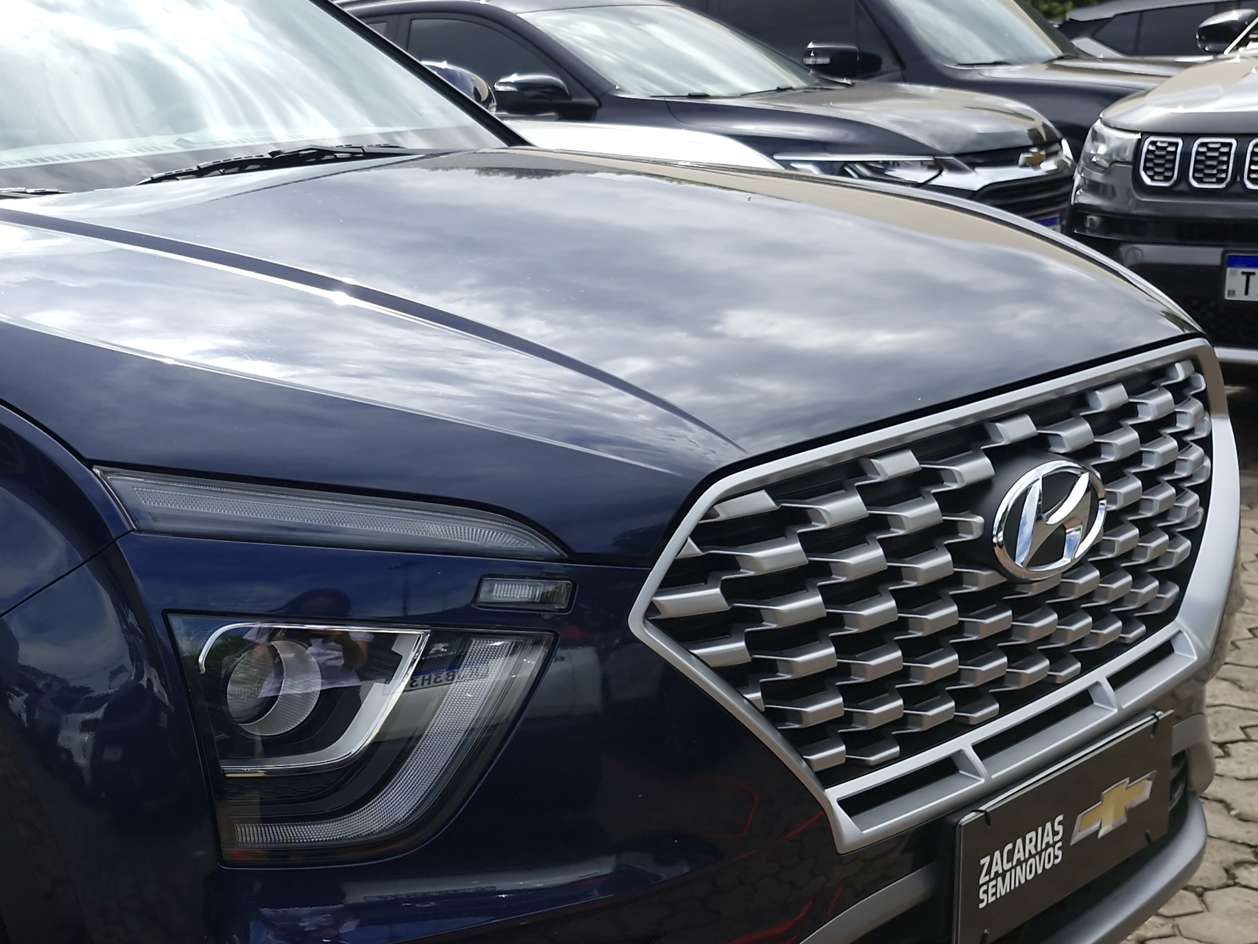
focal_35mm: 47
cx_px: 102
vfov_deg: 30.8
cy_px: 541
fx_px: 1708
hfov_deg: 37.5
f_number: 1.8
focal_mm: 5.54
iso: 50
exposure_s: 1/1252
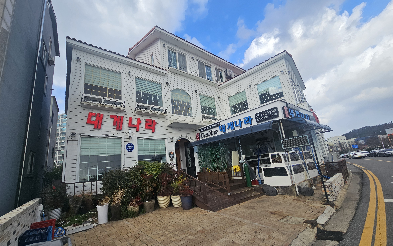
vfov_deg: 78.5
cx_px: 199
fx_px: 150
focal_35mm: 14
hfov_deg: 105.3
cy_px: 133
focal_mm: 2.2
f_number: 2.2
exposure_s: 1/1410
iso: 50
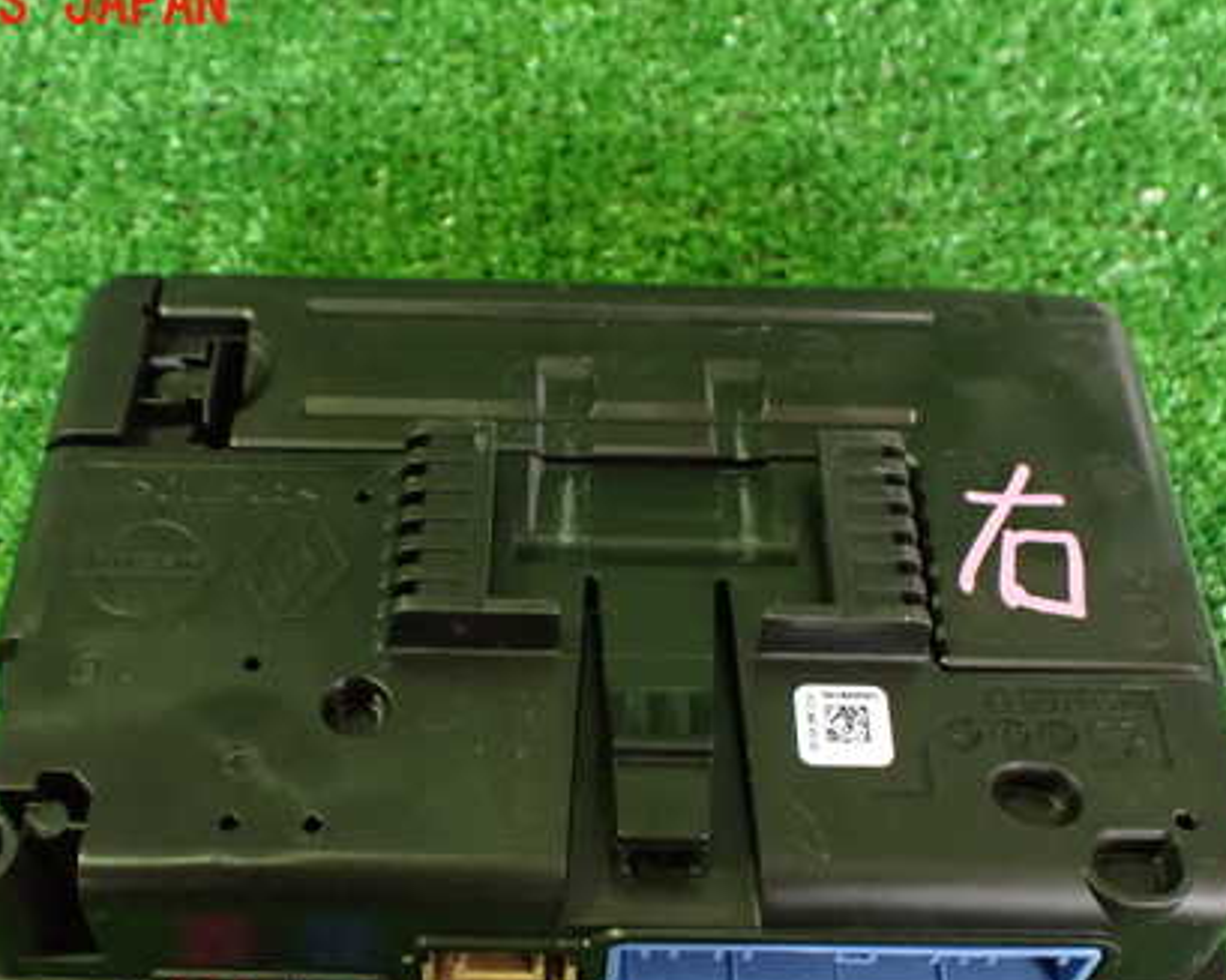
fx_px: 1560
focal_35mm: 43
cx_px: 582
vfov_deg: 34.6
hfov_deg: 42.9
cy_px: 641
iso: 1250
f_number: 2.3
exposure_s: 1/30
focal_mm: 5.4
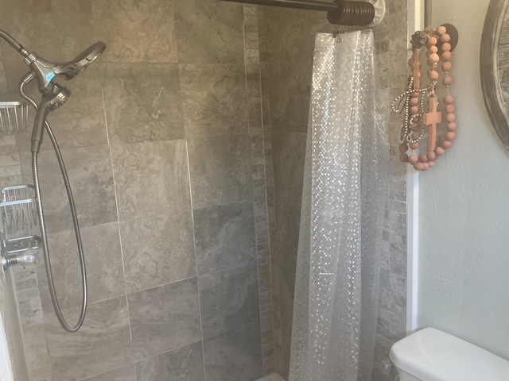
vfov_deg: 48.2
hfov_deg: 61.7
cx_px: 254
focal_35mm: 29
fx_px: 426
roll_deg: +3.4
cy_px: 190
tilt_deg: -9.9
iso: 100
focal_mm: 3
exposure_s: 1/60
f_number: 1.8
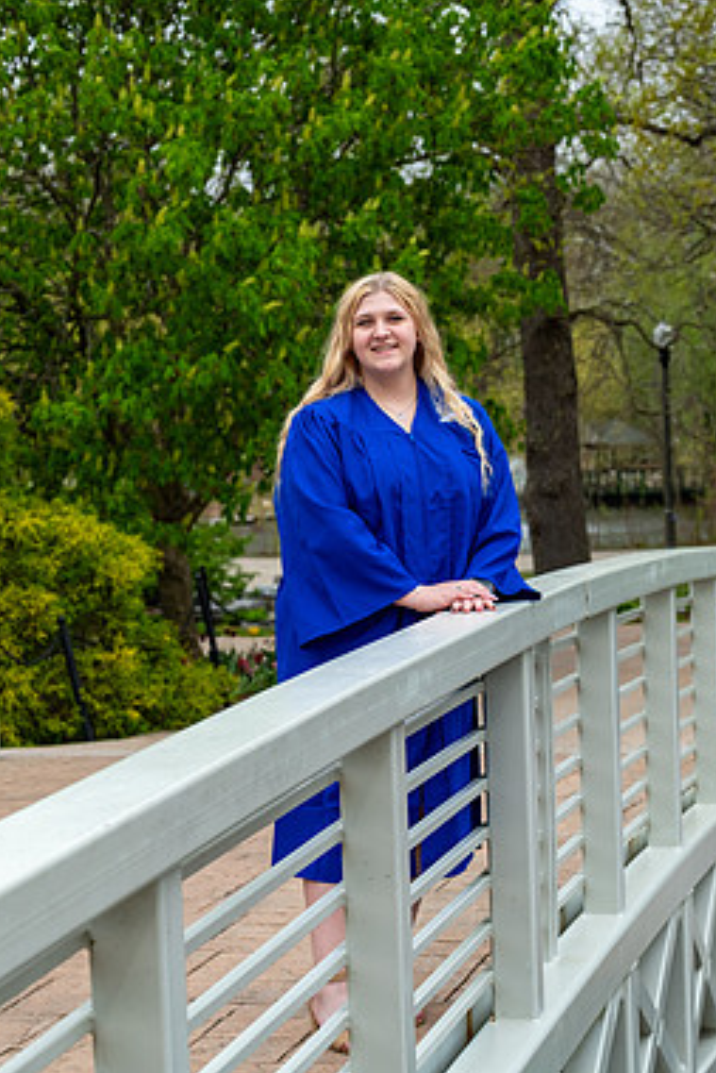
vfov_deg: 22.8
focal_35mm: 89
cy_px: 626
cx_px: 408
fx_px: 2653
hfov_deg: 15.4
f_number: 4.5
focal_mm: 50
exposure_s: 1/320
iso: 250
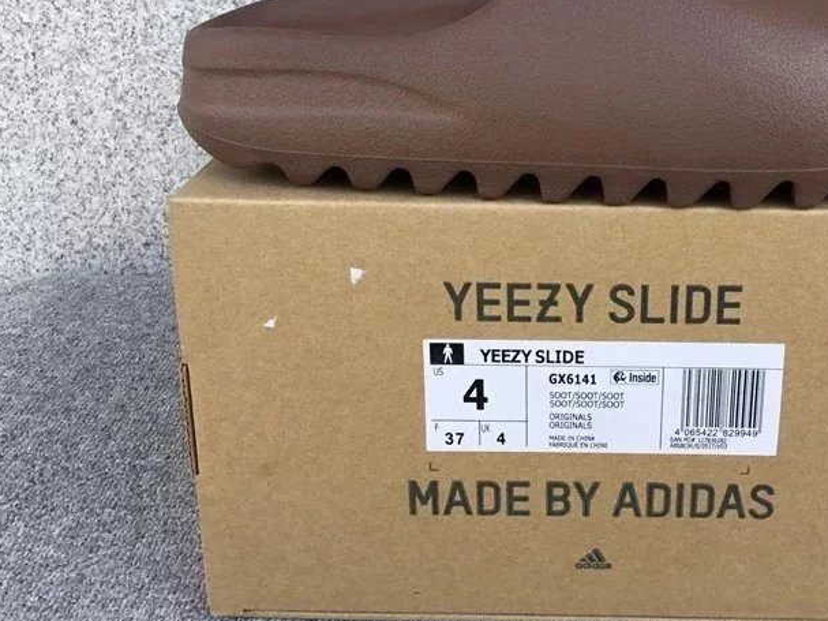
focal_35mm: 46
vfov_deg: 31.3
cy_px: 218
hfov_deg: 40.4
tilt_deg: -19.1
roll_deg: -0.7
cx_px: 587
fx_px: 1100
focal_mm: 3.3
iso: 25
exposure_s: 1/124
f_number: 2.4
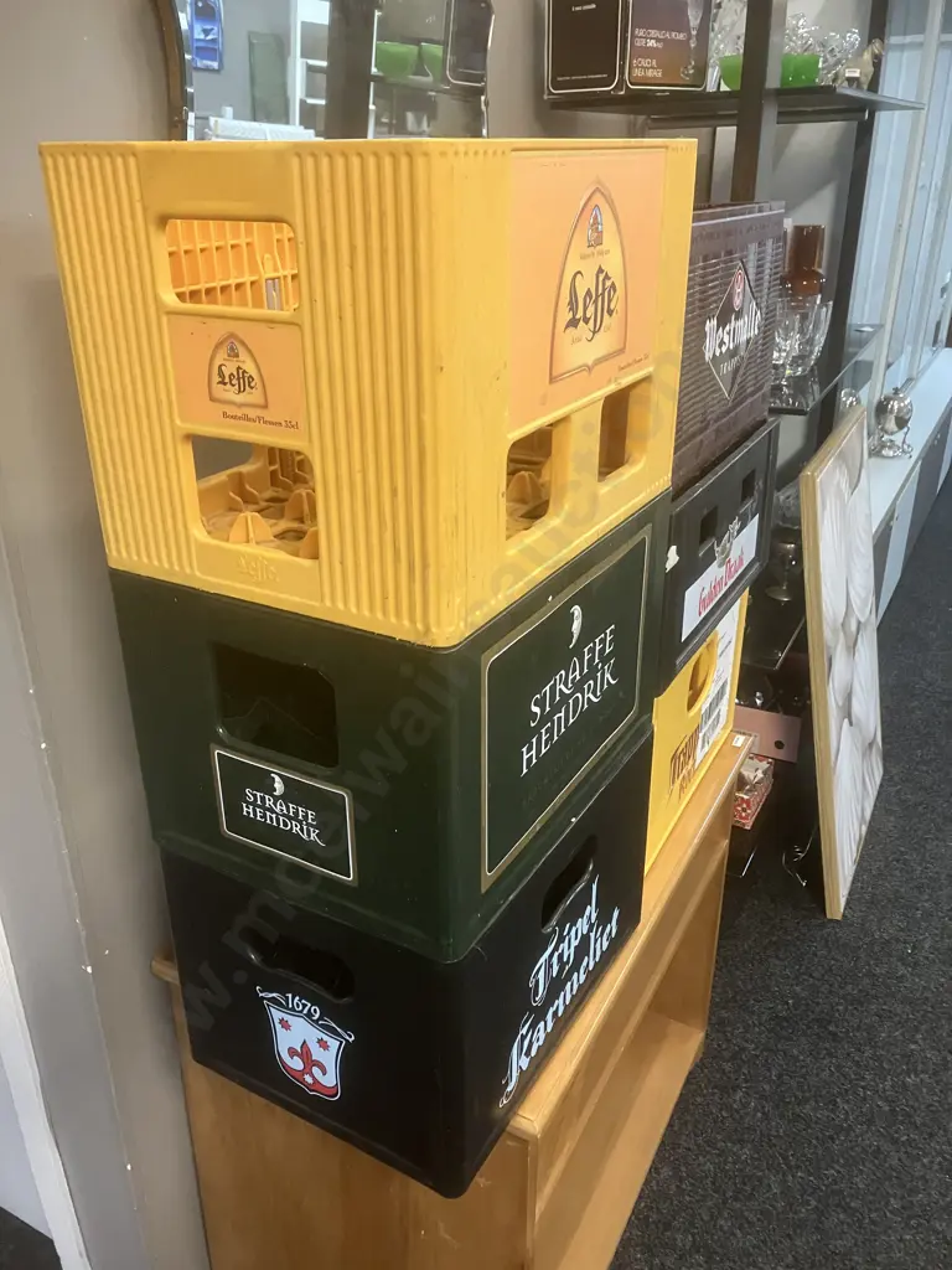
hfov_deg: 49.7
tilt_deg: -24.1
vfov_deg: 63.4
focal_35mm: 28
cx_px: 476
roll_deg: +0.4
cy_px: 635
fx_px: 1027
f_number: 1.8
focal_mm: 3.99
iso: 320
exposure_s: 1/50
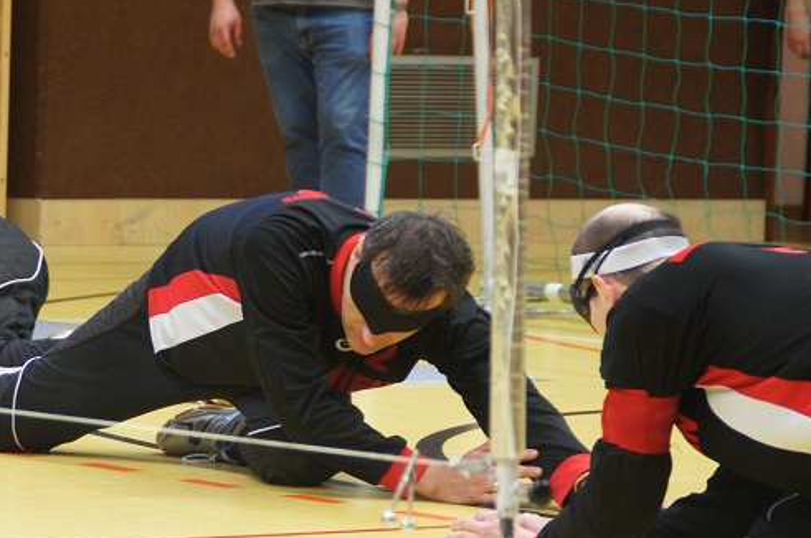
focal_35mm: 269
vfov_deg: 5.1
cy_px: 287
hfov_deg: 7.7
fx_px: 6052
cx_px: 206
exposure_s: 1/25
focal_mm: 110
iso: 1600
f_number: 5.6
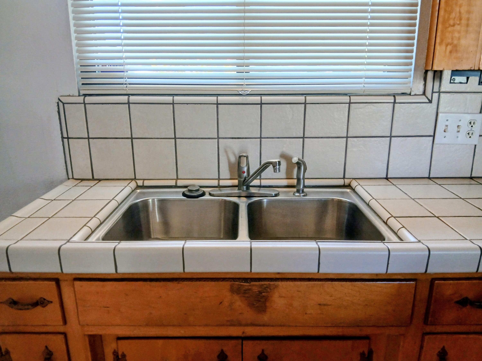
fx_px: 362
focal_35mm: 26
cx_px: 241
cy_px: 180
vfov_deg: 53.1
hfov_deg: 67.3
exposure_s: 1/50
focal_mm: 3.98
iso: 125
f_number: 1.8
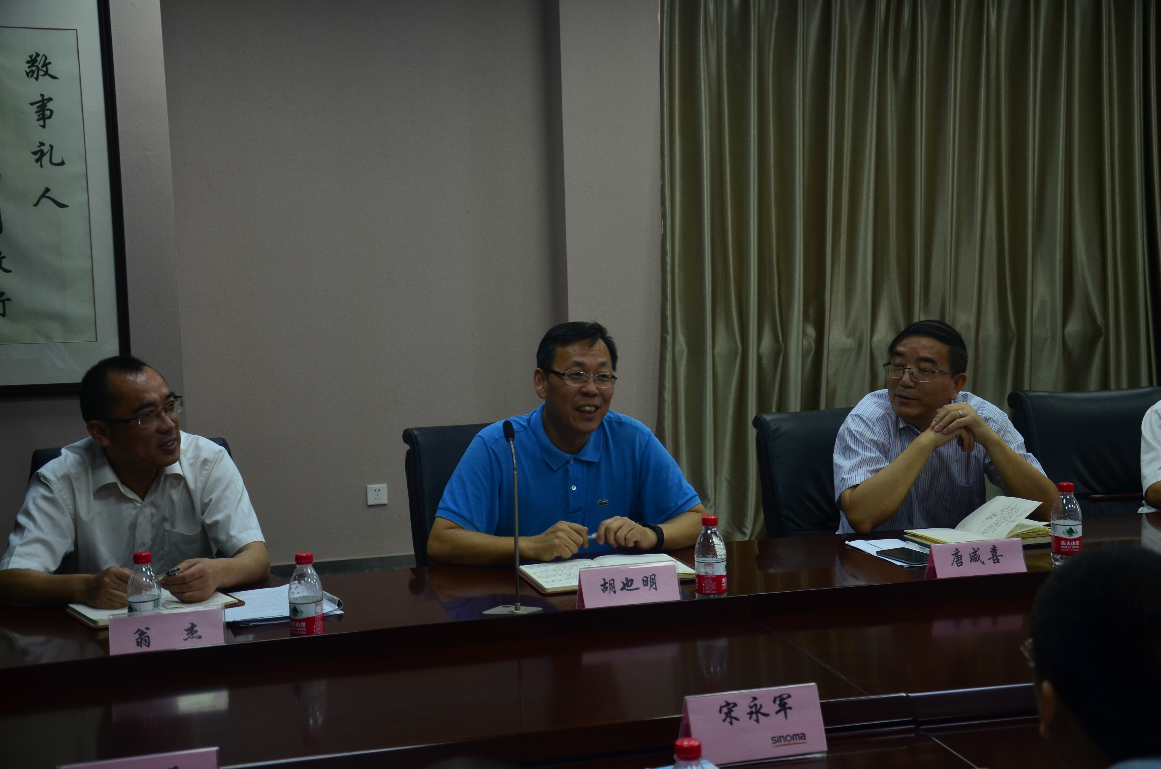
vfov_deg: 25.6
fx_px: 1690
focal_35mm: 52
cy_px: 384
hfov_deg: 37.9
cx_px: 580
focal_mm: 35
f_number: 4.5
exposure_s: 1/50
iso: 250
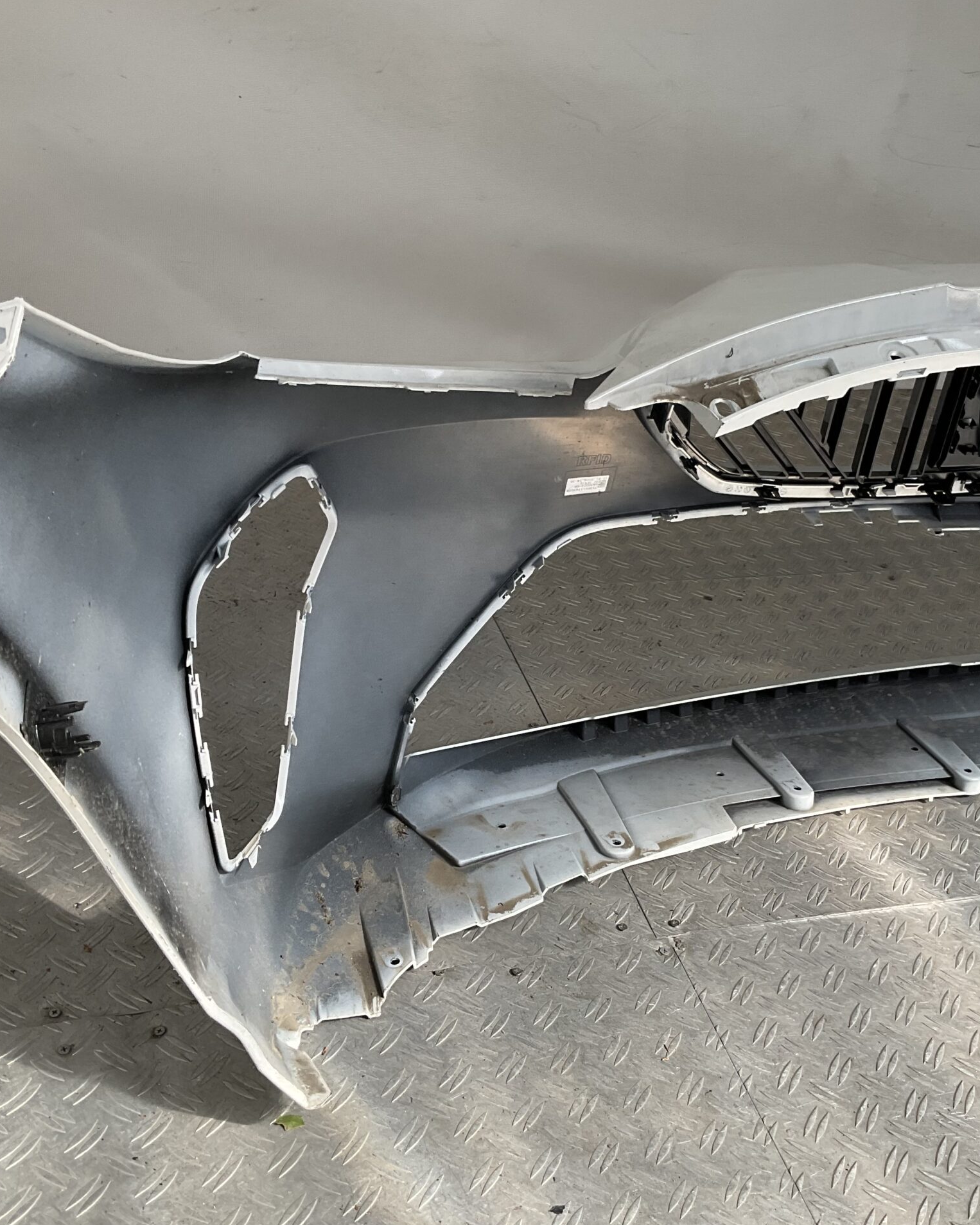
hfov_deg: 39.1
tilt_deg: -27.5
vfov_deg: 47.9
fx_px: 1377
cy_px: 615
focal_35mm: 38
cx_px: 567
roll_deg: -11.7
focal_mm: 3
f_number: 1.8
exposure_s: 1/749
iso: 16
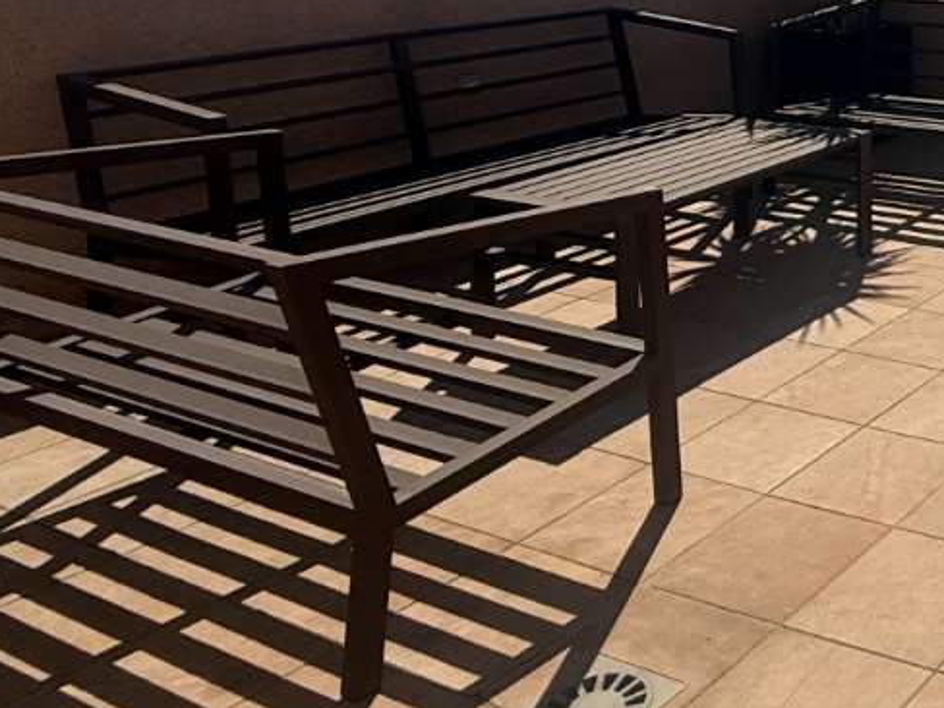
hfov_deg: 33.4
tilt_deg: -2.5
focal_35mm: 43
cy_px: -74
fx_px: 1173
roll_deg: -0.2
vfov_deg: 30.1
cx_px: 1197
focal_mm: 2.22
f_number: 2.2
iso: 50
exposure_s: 1/5155
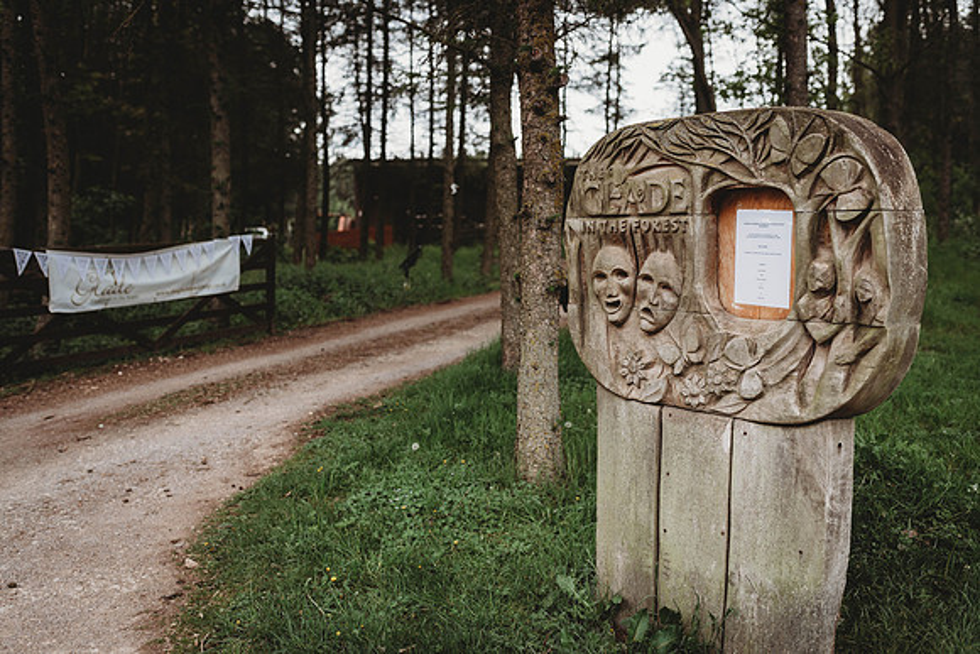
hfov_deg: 54.4
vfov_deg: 37.9
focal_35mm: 35
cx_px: 490
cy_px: 327
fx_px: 953
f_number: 2.2
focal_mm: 35
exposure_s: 1/640
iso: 200
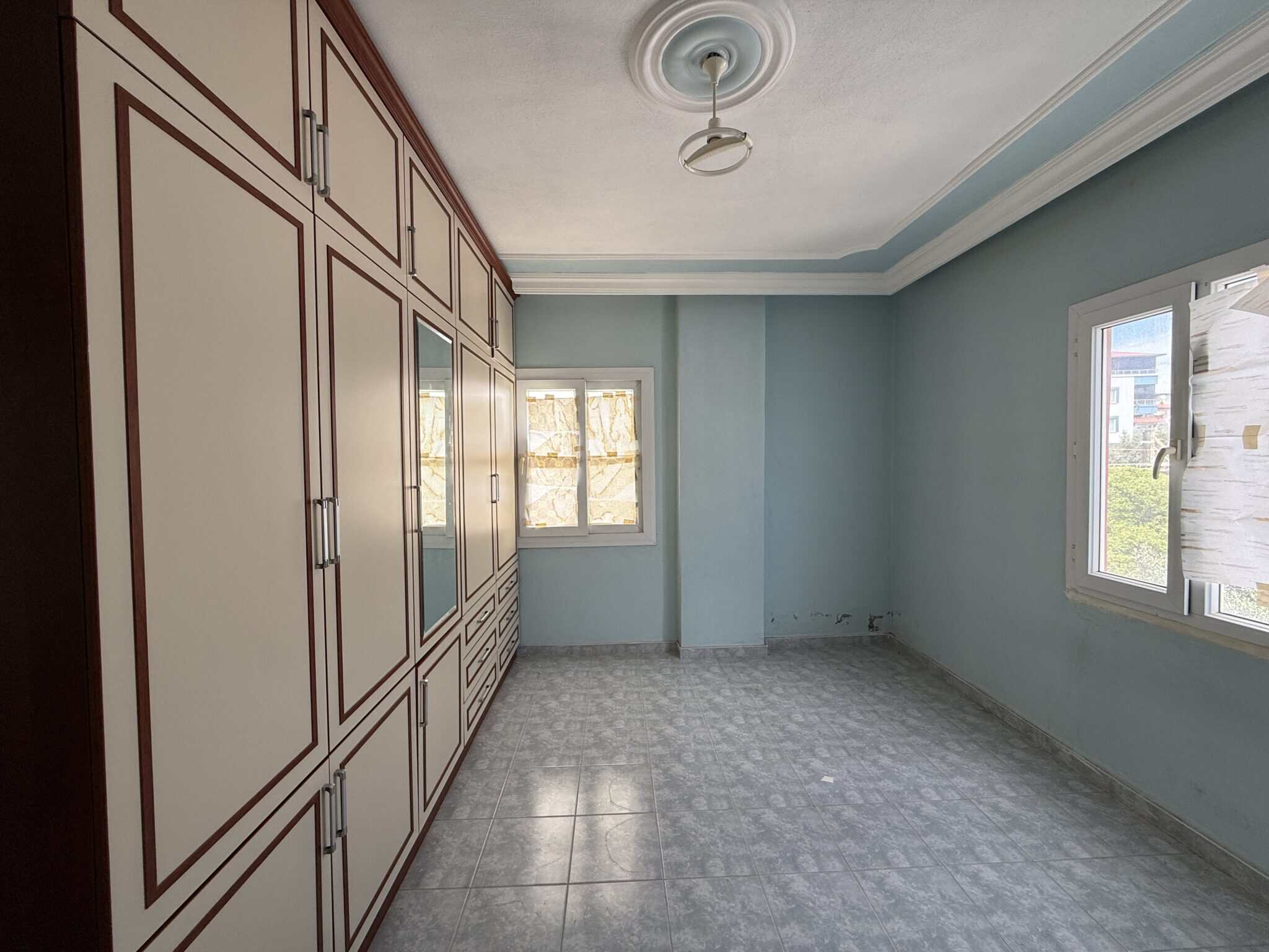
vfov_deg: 85.7
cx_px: 634
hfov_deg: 102.1
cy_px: 476
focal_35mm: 14
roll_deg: +0.7
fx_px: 513
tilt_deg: -1.2
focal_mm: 2.22
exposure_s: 1/119
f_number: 2.2
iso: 64
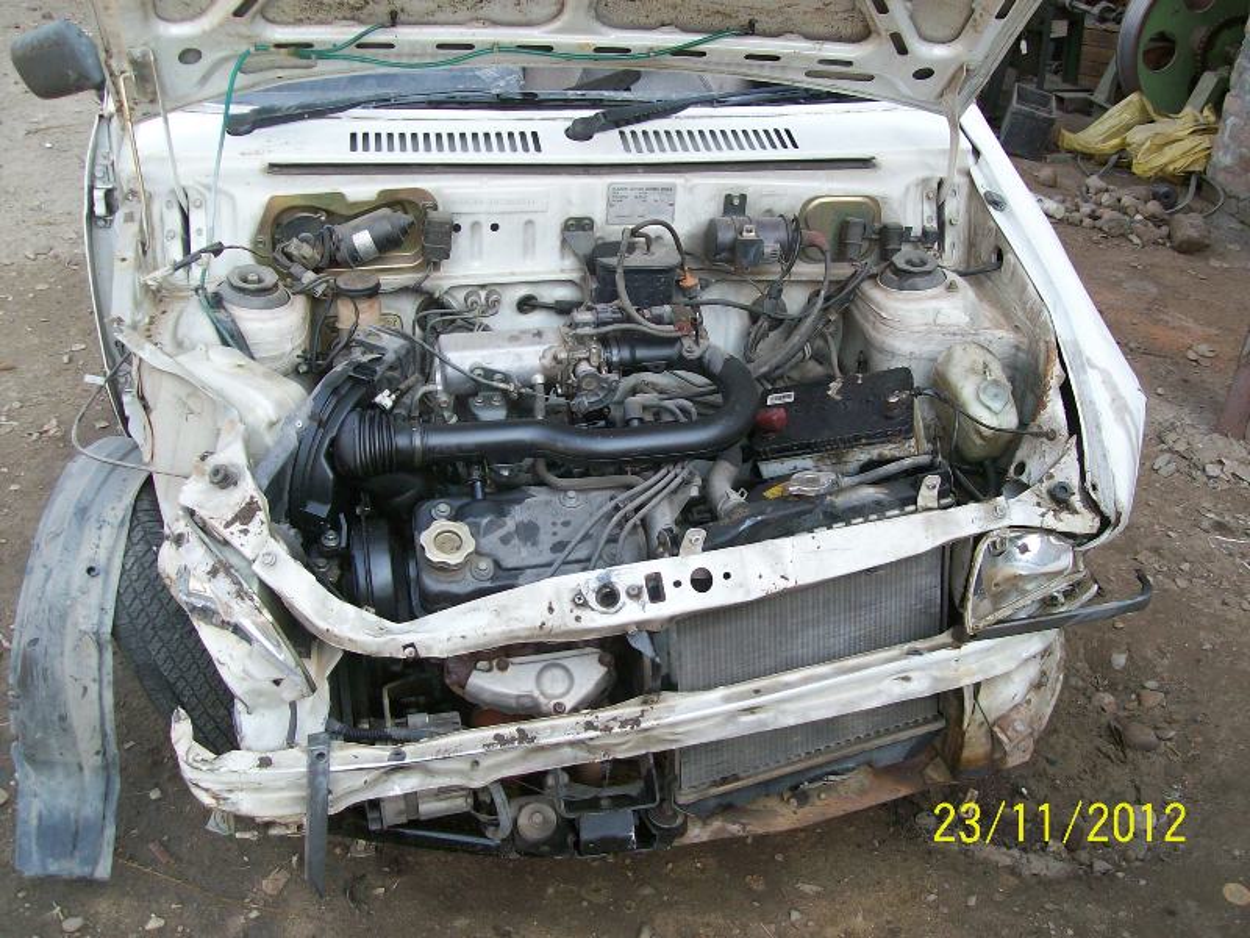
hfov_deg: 51.4
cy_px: 469
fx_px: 1300
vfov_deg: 39.7
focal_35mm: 36
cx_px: 625
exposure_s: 1/133
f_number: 2.7
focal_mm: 6
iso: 80
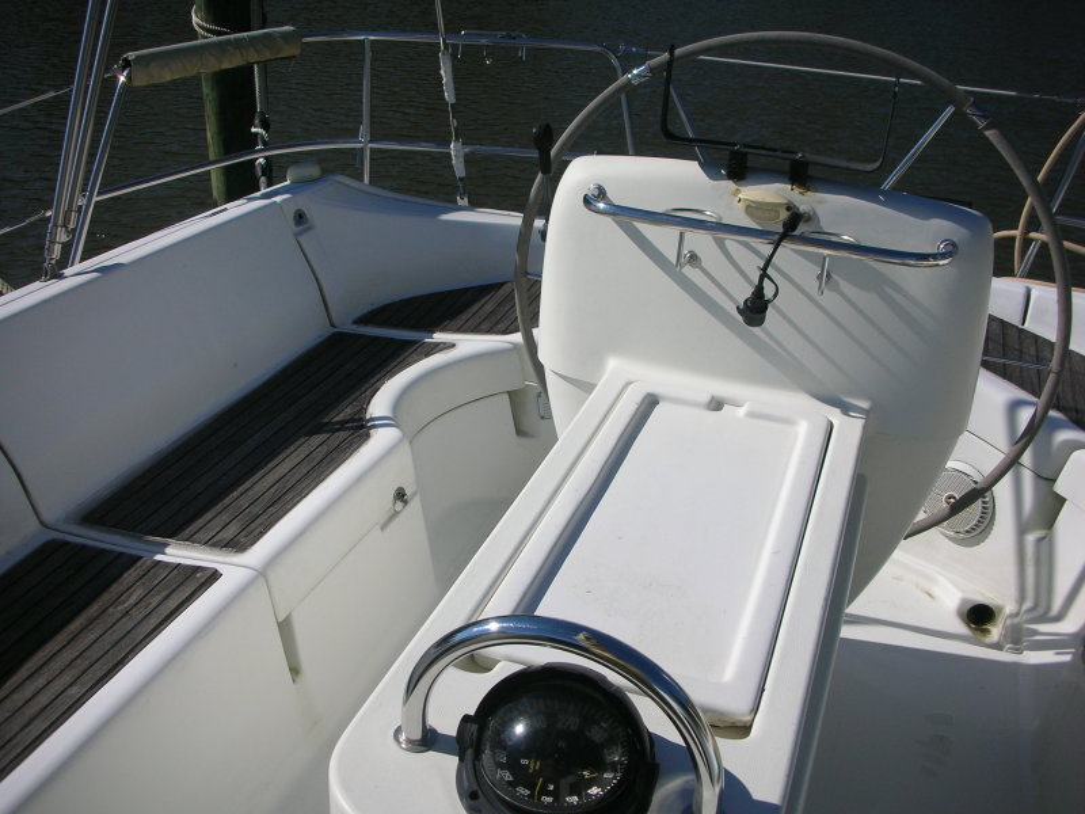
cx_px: 542
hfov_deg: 52.6
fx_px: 1097
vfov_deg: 40.7
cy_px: 407
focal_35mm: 35
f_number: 8.5
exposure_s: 1/250
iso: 50
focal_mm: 5.8
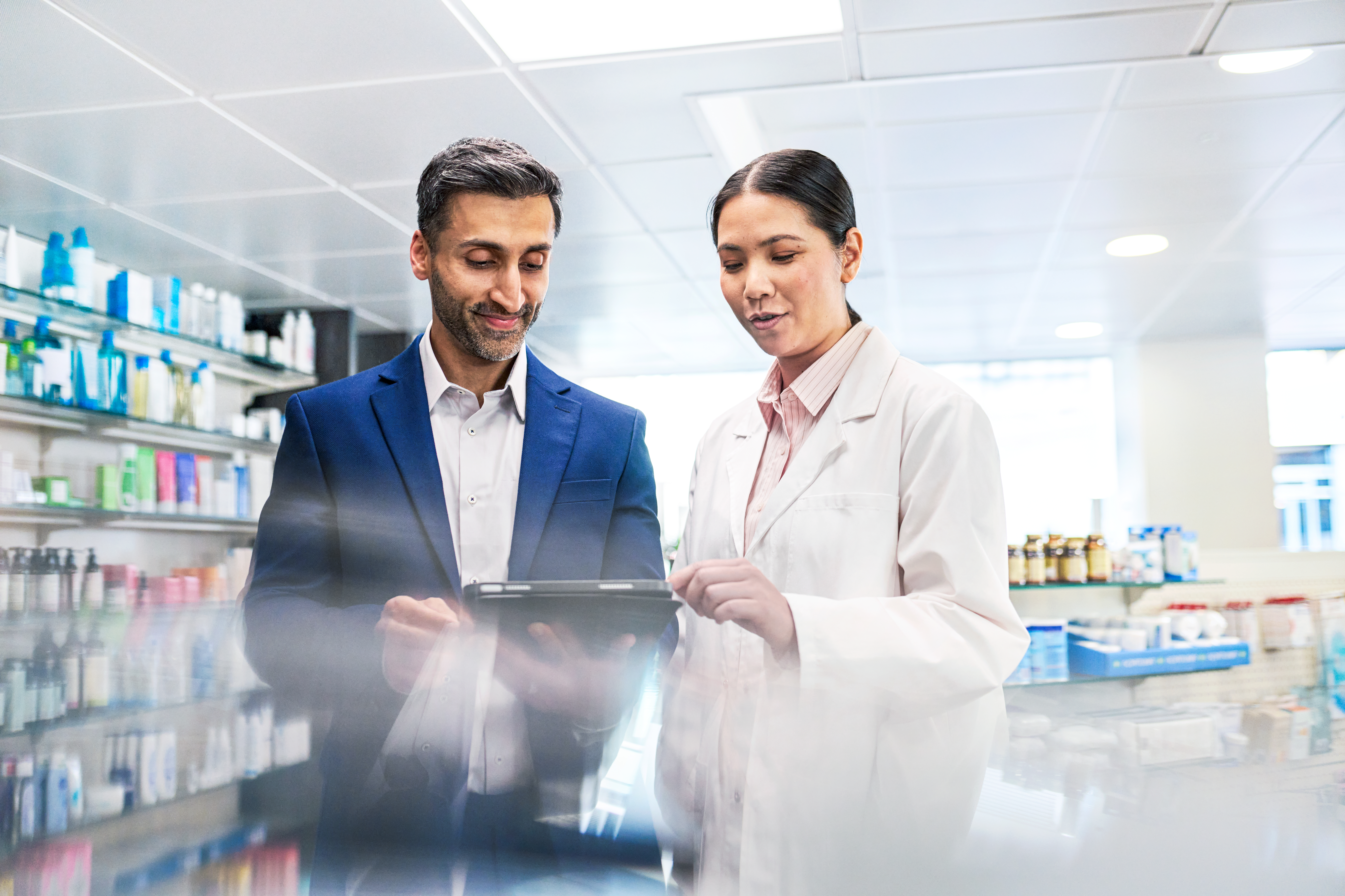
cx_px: 672
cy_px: 448
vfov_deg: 37.9
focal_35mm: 35
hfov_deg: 54.4
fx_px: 1308
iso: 1000
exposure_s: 1/2000
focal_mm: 35
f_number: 2
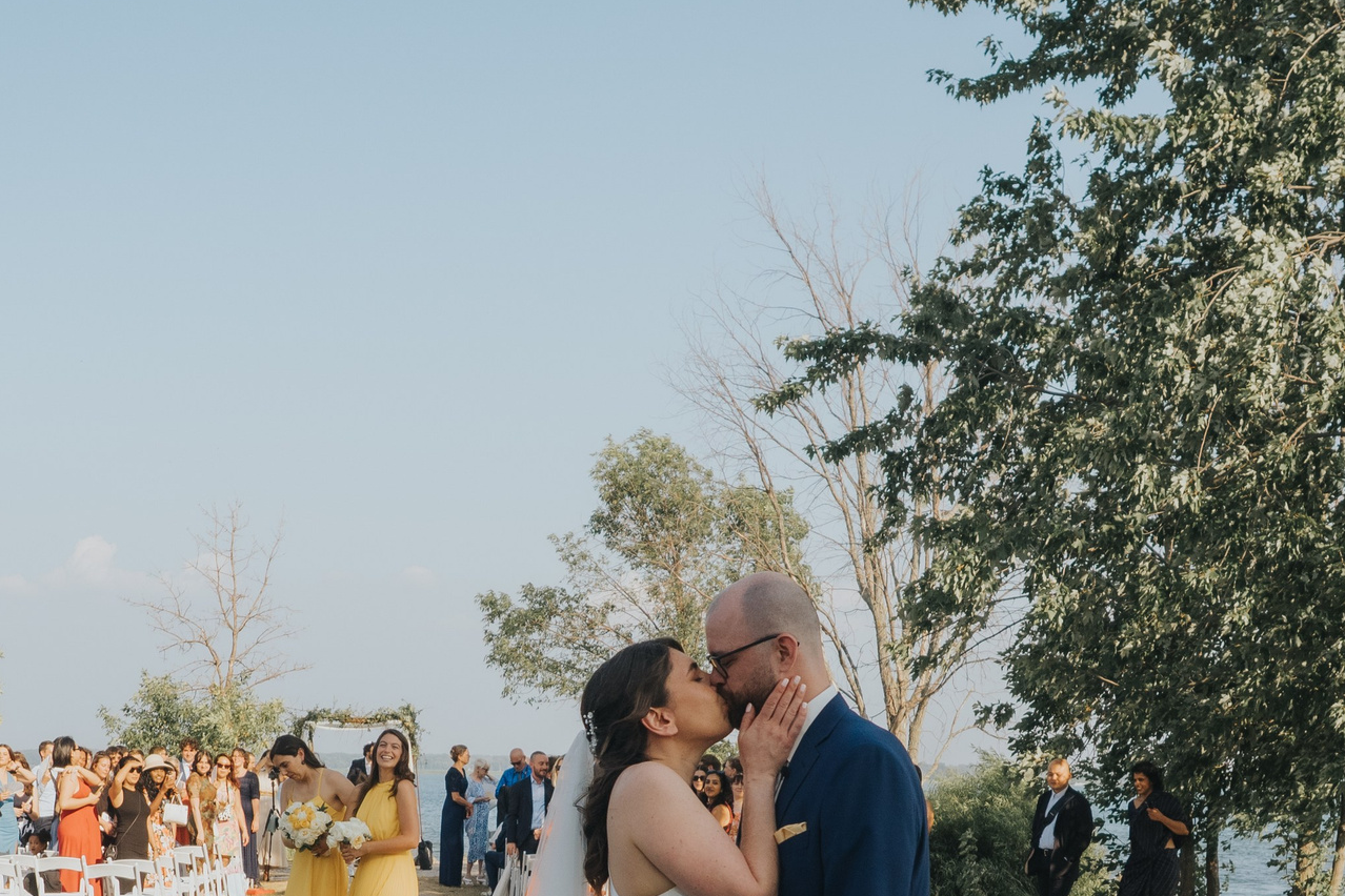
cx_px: 480
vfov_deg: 26.1
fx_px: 1868
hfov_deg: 39.3
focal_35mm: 50
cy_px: 808
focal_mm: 12
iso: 200
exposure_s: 1/2500
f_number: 2.8
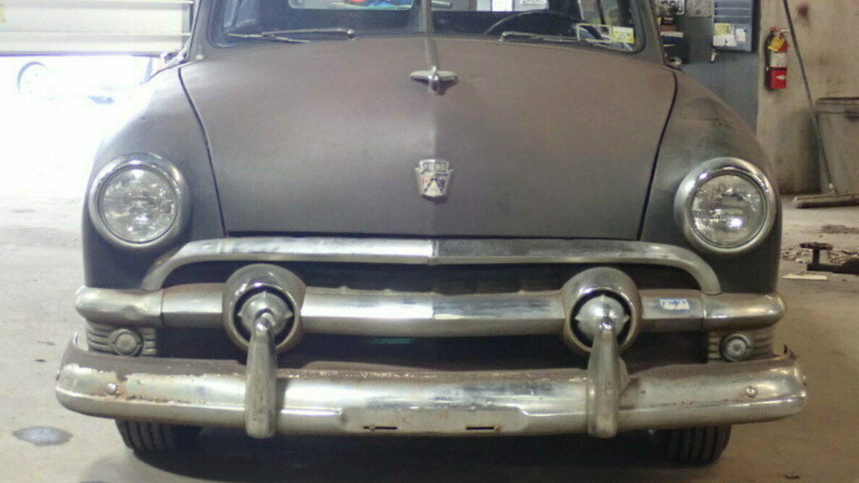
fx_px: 1776
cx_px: 428
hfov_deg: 27.2
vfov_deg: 15.5
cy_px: 193
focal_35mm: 78
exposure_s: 1/15
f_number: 3.9
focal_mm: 12.73
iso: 1250
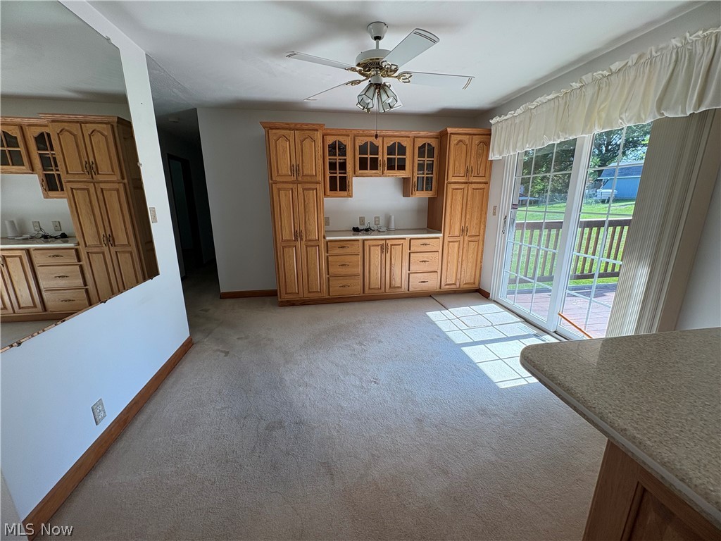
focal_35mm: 14
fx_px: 292
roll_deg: +0.5
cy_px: 270
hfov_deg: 102.1
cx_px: 360
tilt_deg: -13.6
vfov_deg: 85.7
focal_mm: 2.22
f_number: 2.2
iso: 64
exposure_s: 1/141
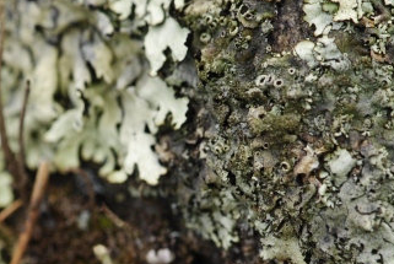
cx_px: 87
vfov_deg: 4.3
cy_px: 282
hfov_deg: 6.5
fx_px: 3488
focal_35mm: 318
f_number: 8
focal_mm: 85
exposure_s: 1/200
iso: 400
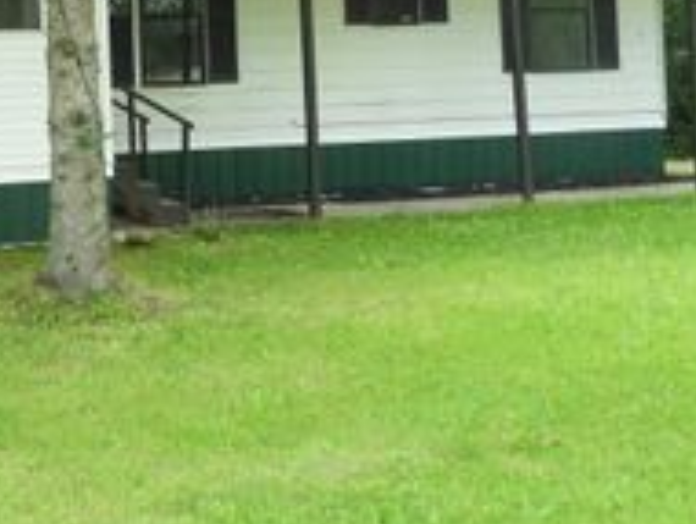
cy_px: 79
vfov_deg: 22.9
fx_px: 1268
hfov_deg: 29.4
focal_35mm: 63
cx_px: 70
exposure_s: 1/250
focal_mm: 4.3
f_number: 3.3
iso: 140
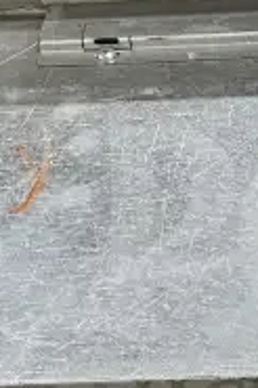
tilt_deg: -35.1
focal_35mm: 119
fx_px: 1282
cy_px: 293
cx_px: 289
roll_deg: +6.0
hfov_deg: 11.3
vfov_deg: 17.1
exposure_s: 1/60
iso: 125
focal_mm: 4.2
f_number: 1.6
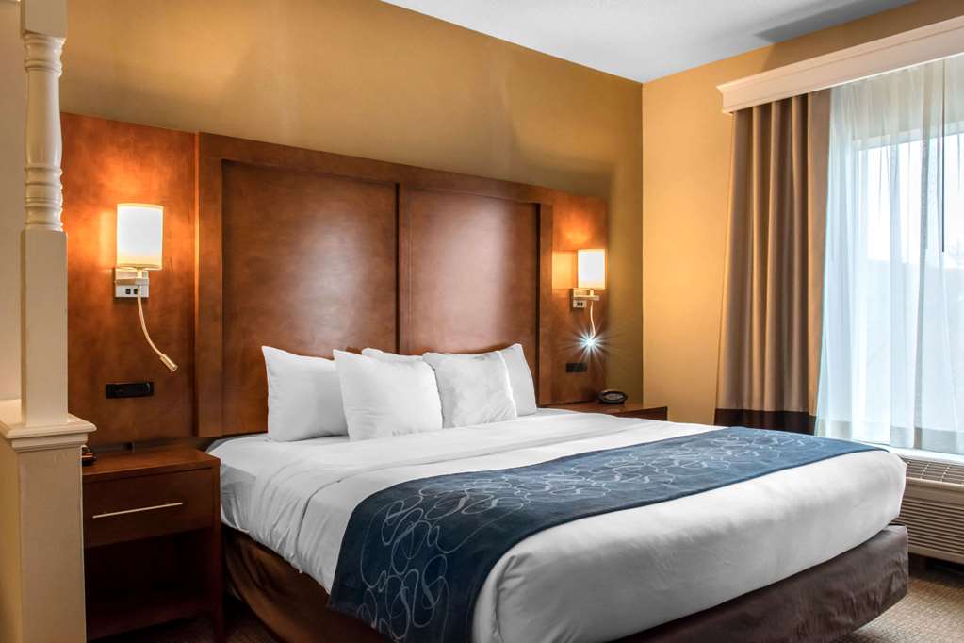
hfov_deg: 67.4
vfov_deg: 47.9
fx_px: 723
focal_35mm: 27
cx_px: 482
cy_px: 322
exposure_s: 1/6
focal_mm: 18
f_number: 14
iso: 400
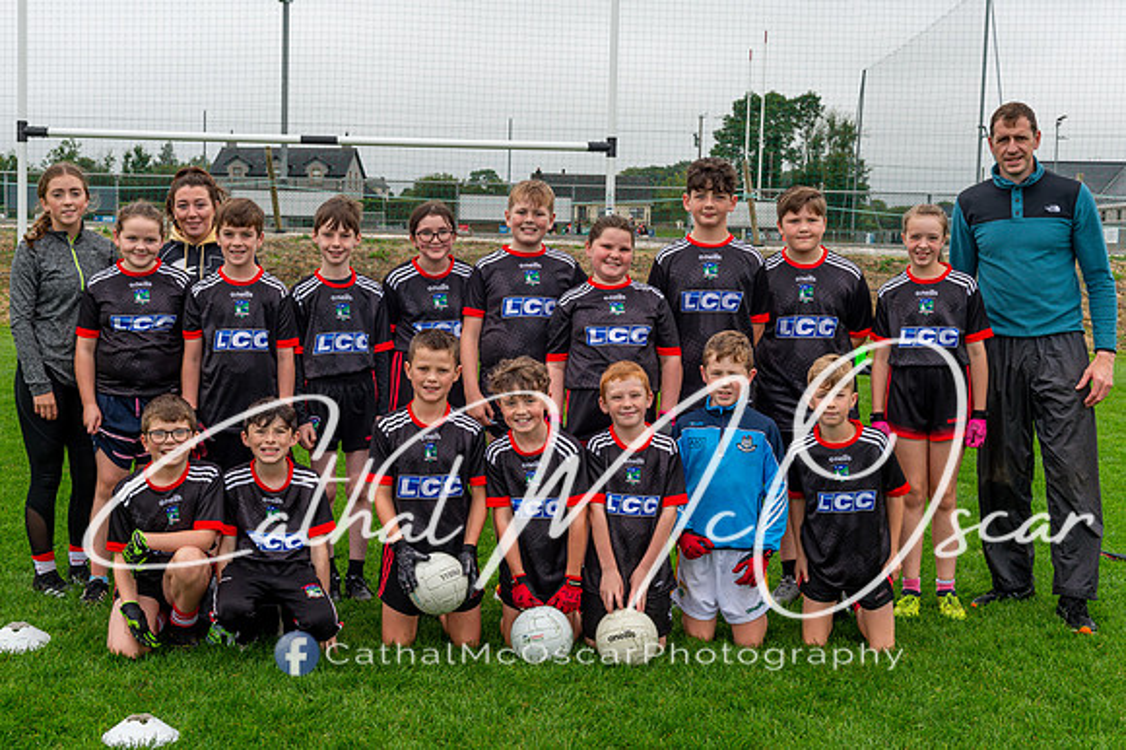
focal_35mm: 47
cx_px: 494
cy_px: 390
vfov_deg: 28.5
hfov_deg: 41.7
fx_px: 1474
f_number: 5.6
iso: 220
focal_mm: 42
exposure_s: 1/100
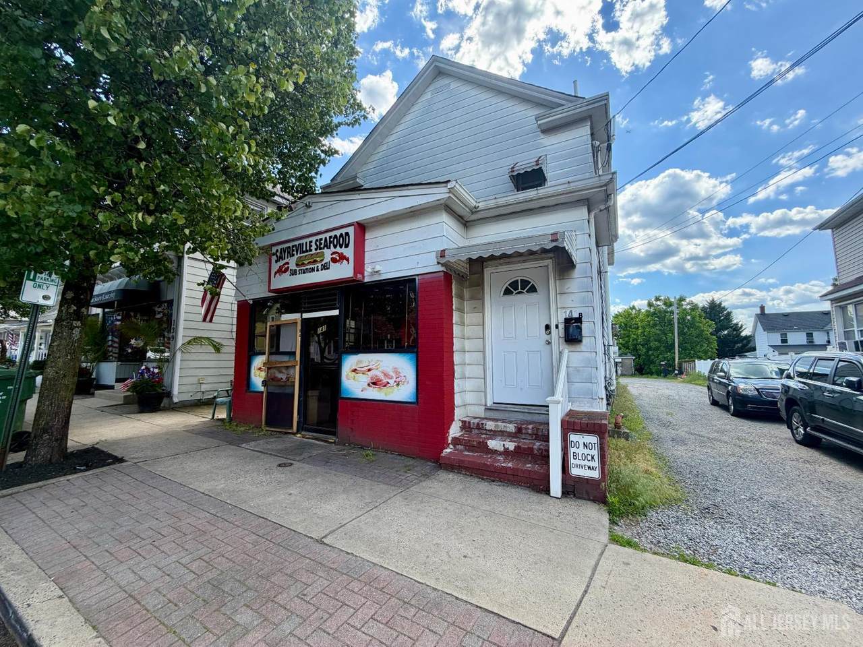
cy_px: 324
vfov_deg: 85.7
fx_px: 349
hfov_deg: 102.1
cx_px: 432
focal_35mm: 14
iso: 50
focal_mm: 2.22
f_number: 2.2
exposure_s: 1/502
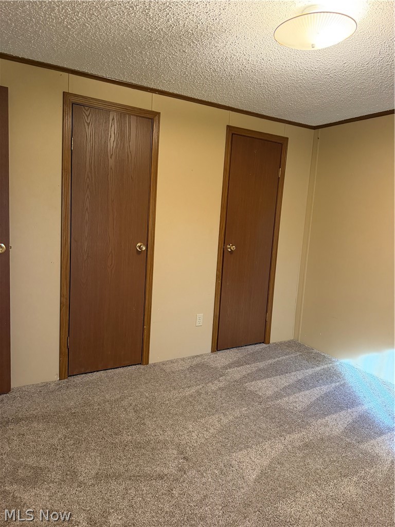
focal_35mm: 24
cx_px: 198
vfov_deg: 71.6
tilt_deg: -8.4
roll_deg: -3.8
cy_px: 264
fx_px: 365
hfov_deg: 56.8
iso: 640
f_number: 1.78
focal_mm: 6.76
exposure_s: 1/60
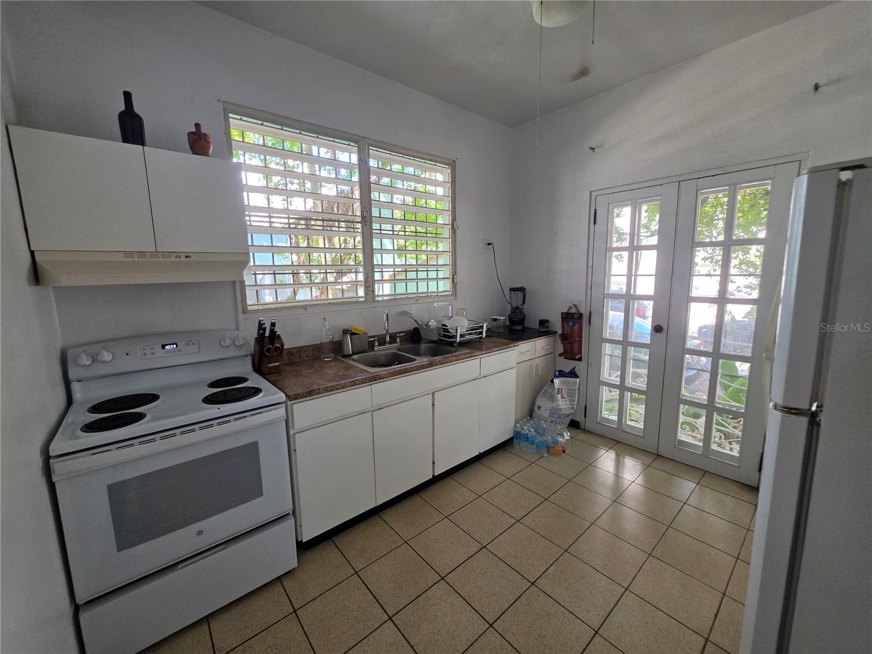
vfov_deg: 89.9
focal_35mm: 13
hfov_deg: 106.2
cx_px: 436
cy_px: 327
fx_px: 327
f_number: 1.9
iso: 200
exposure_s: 1/120
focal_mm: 2.2
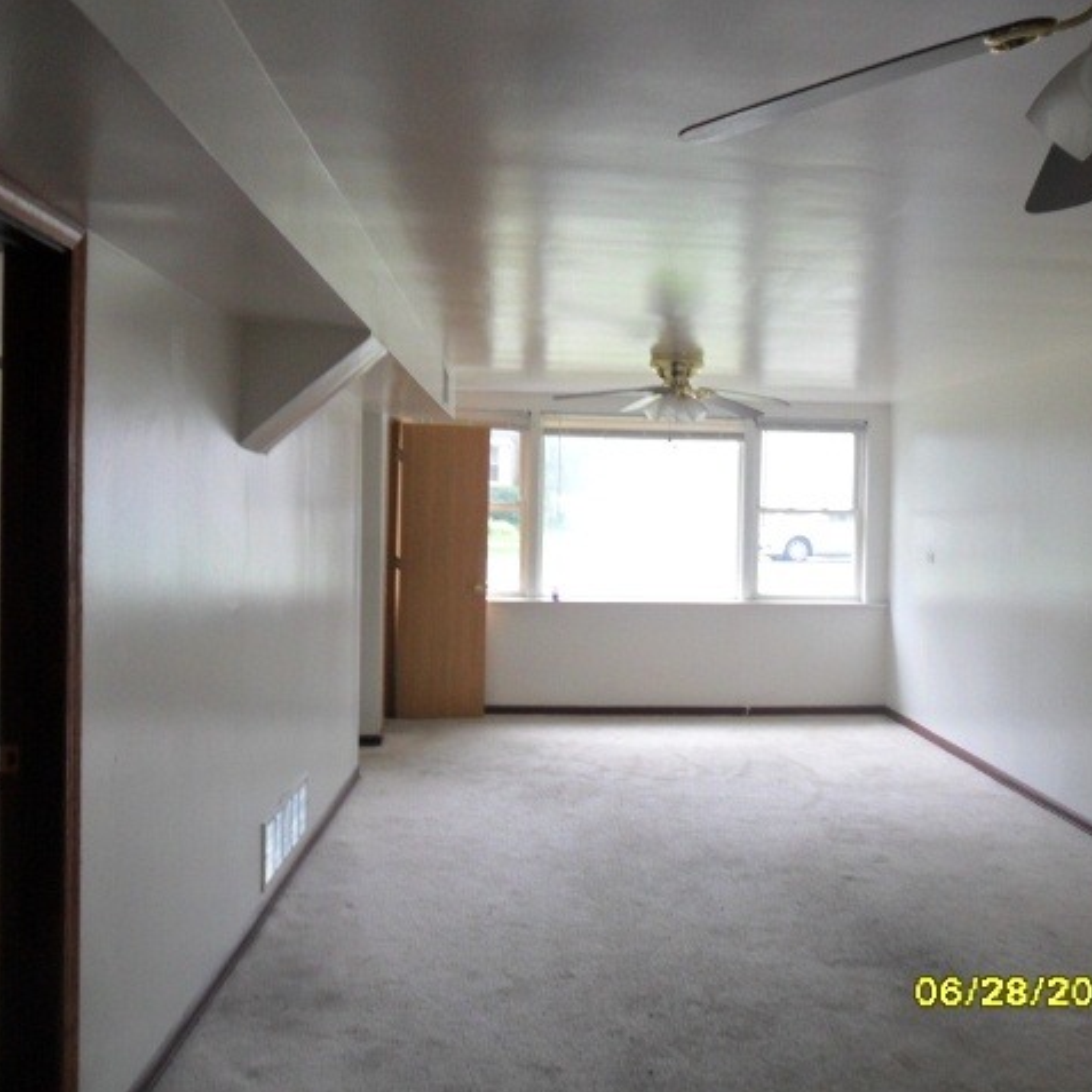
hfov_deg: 50.6
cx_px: 680
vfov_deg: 51.1
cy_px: 547
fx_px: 1142
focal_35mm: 32
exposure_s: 1/30
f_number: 3.5
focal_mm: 4.9
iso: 100
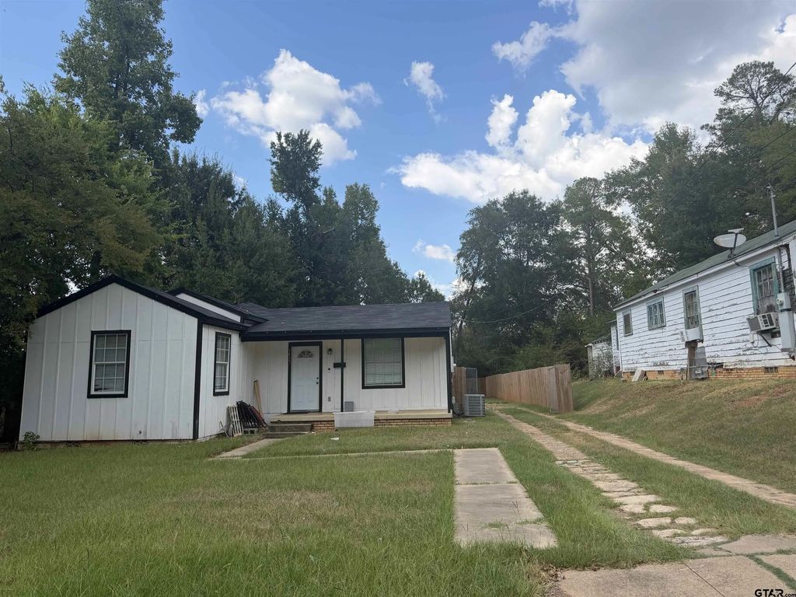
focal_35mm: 24
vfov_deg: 56.8
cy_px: 298
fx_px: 552
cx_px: 398
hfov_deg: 71.6
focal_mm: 6.76
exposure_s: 1/2611
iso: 80
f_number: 1.78
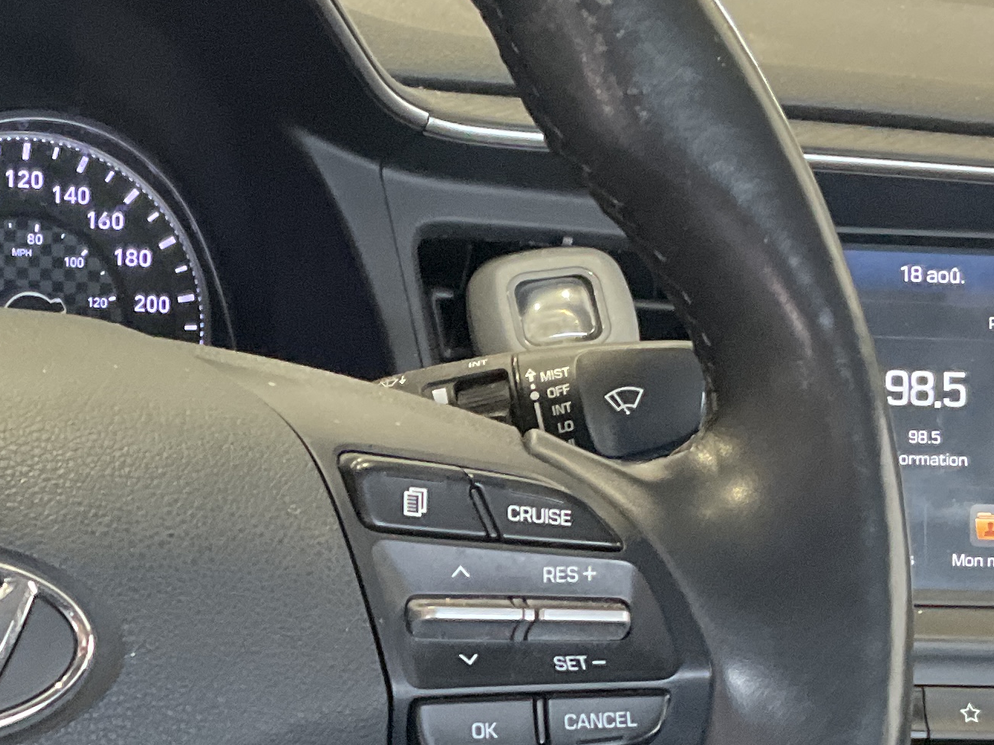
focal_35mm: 90
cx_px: 140
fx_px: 2584
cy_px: 633
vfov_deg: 16.3
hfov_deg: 21.4
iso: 250
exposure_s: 1/60
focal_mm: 3
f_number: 1.8
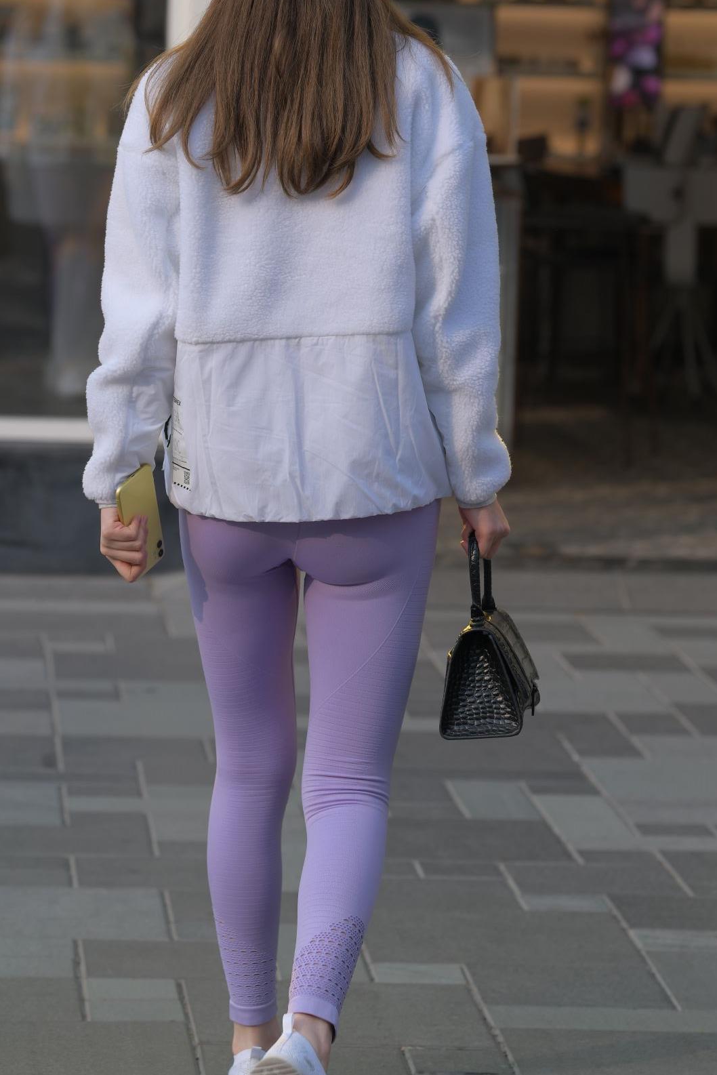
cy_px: 442
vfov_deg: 13.4
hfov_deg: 9.0
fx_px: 4569
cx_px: 381
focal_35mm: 153
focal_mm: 105
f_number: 4
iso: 100
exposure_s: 1/800
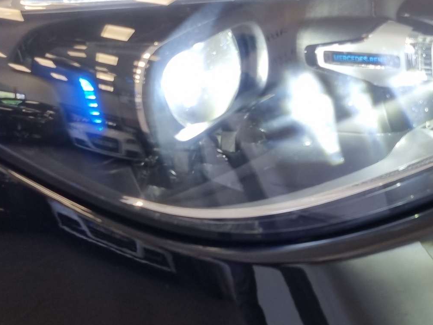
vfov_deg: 27.6
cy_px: 75
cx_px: 263
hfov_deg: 36.7
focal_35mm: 52
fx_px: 650
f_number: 1.8
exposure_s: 1/68
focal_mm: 5.4
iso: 50
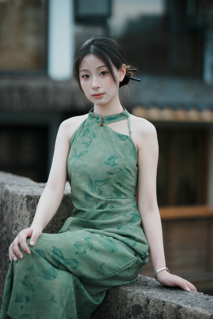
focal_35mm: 85
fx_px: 754
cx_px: 106
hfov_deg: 16.1
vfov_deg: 23.9
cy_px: 160
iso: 640
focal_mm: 85
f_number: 1.4
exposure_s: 1/3200
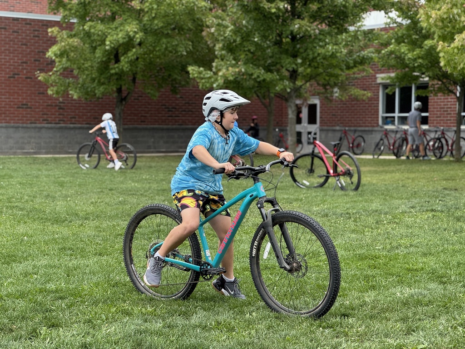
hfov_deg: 25.3
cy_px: 174
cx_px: 232
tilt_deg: -2.7
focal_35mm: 77
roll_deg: -0.8
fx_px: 1034
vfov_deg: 19.1
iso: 25
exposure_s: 1/212
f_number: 2.8
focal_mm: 9
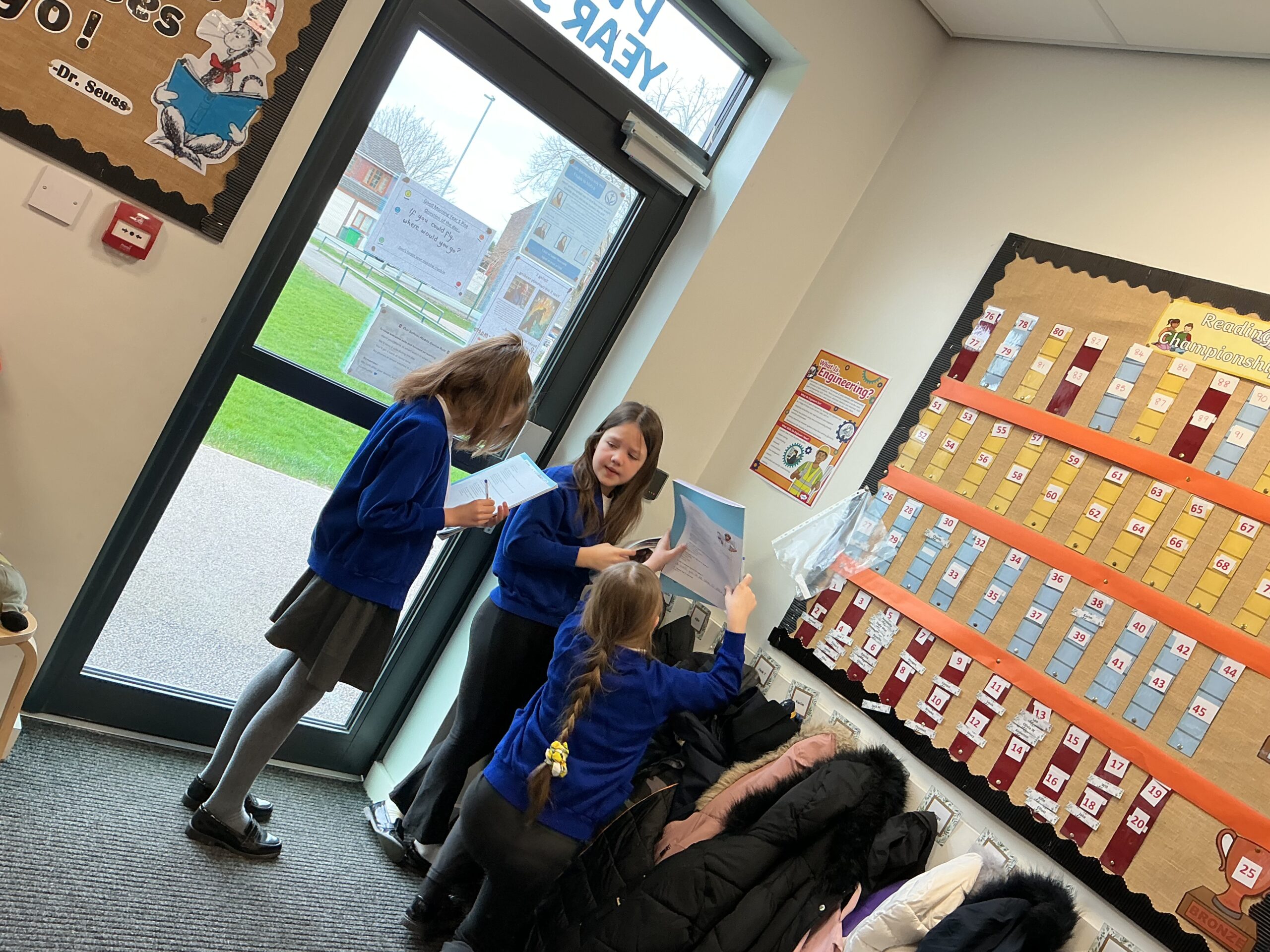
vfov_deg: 48.2
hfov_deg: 61.7
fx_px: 1064
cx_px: 635
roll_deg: -29.7
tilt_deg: -5.9
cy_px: 476
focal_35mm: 29
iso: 40
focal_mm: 3
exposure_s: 1/60
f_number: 1.8
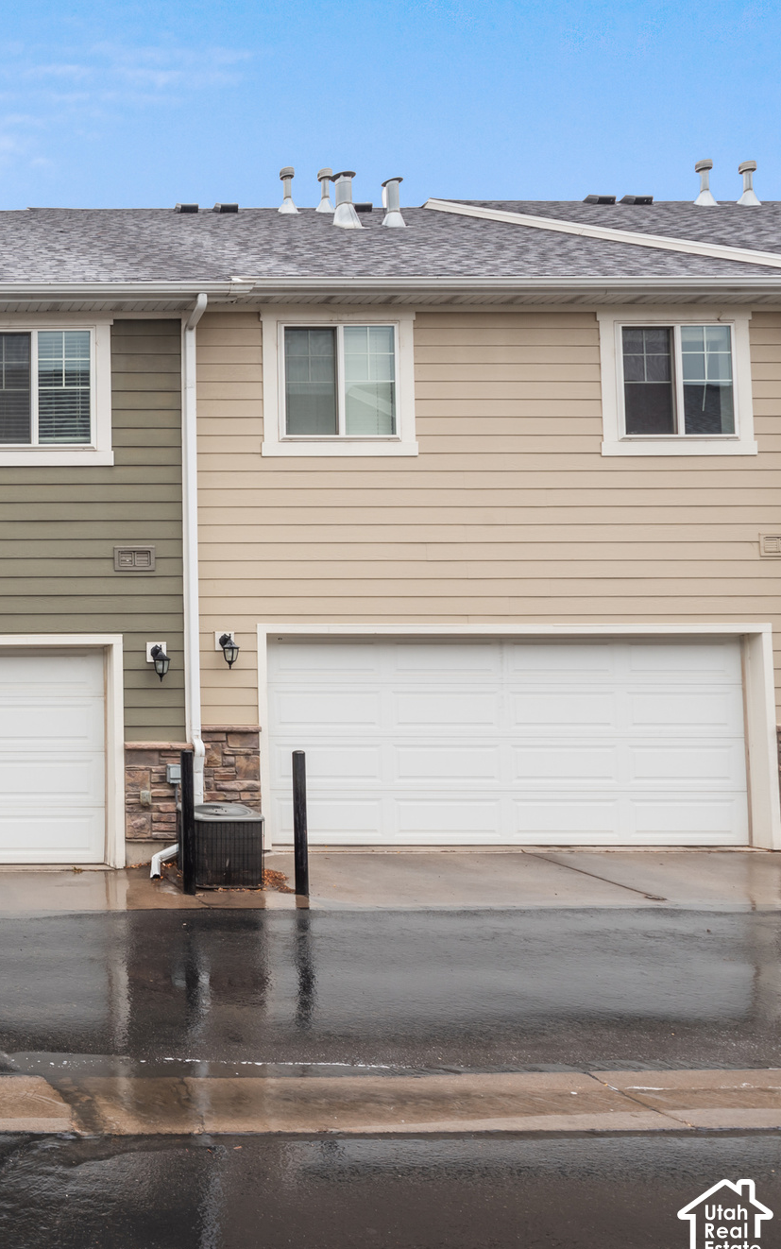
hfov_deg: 33.7
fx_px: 1021
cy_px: 645
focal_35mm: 30
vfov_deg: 62.9
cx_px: -164
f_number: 9
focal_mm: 19
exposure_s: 1/15
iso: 100
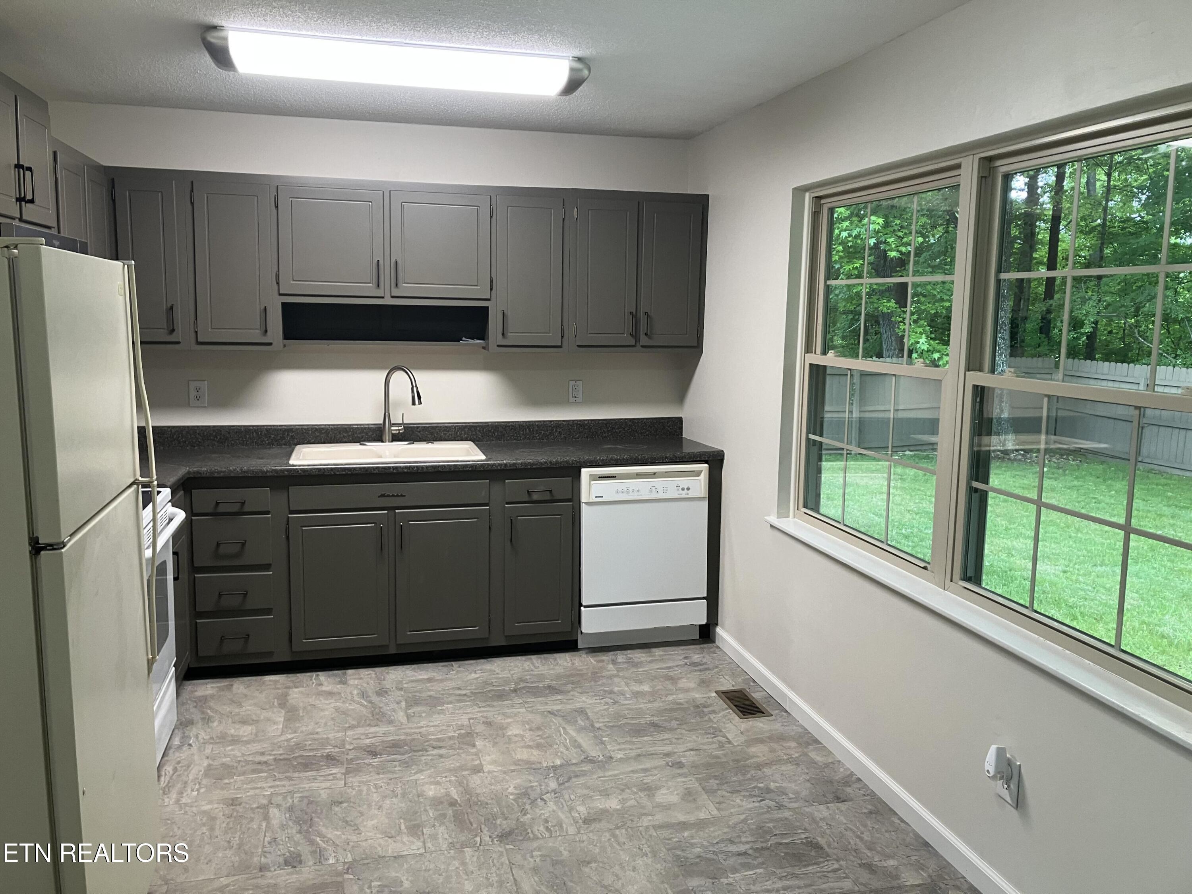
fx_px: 964
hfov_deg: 63.4
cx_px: 596
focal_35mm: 28
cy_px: 447
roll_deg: -0.9
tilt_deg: -7.6
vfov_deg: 49.7
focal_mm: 3.99
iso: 80
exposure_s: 1/60
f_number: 1.8
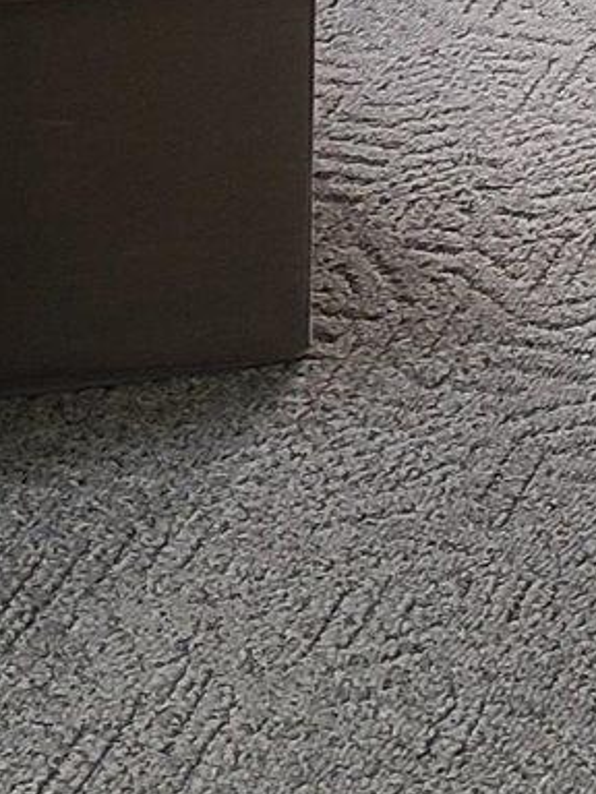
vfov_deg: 11.5
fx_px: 3581
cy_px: -738
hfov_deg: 9.3
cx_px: 788
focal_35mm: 156
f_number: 1.8
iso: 50
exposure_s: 1/60
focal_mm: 5.4
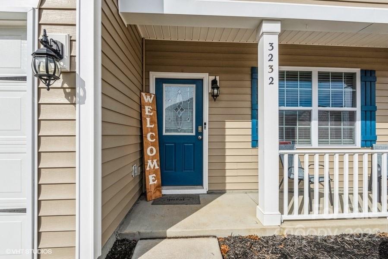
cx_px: 194
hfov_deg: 93.3
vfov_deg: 70.5
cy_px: 130
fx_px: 183
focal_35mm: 17
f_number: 10
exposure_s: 1/1000
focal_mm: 17
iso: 320
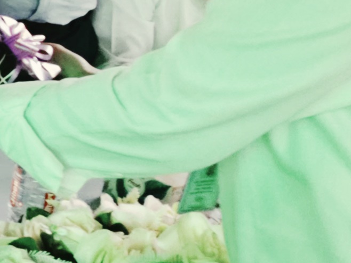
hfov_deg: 16.8
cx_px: -393
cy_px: -100
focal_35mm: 79
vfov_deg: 17.3
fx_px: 801
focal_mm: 2.2
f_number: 2.2
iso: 1000
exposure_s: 1/24
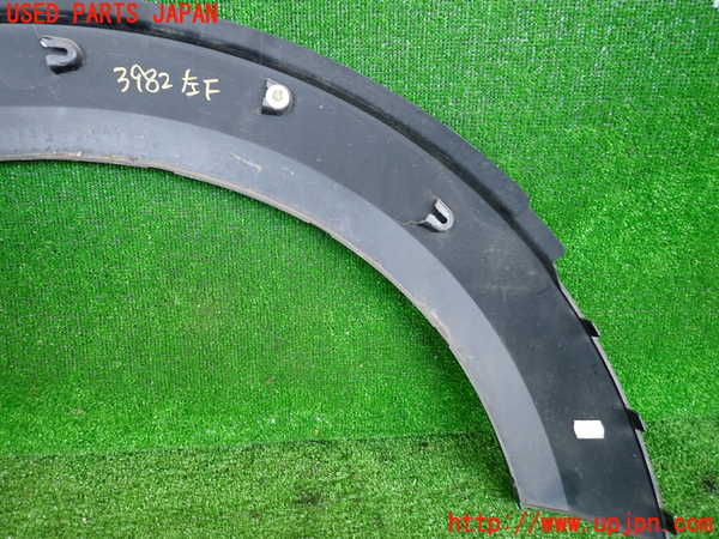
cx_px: 360
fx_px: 519
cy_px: 270
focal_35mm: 25
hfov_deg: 69.4
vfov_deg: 54.9
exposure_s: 1/50
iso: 200
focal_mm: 4.5
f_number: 2
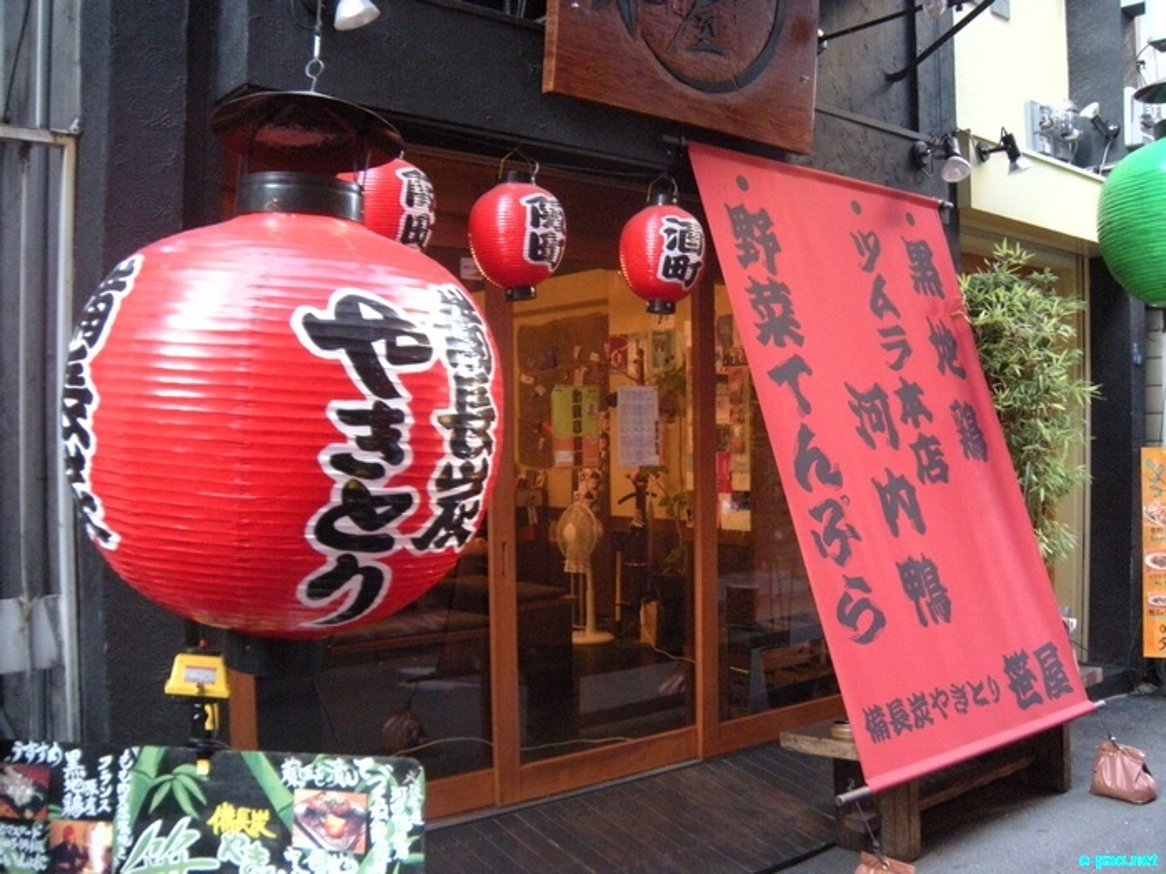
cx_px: 583
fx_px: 1179
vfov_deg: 40.7
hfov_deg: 52.6
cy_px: 437
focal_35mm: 35
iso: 400
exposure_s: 1/25.8
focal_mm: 5.9
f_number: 3.8
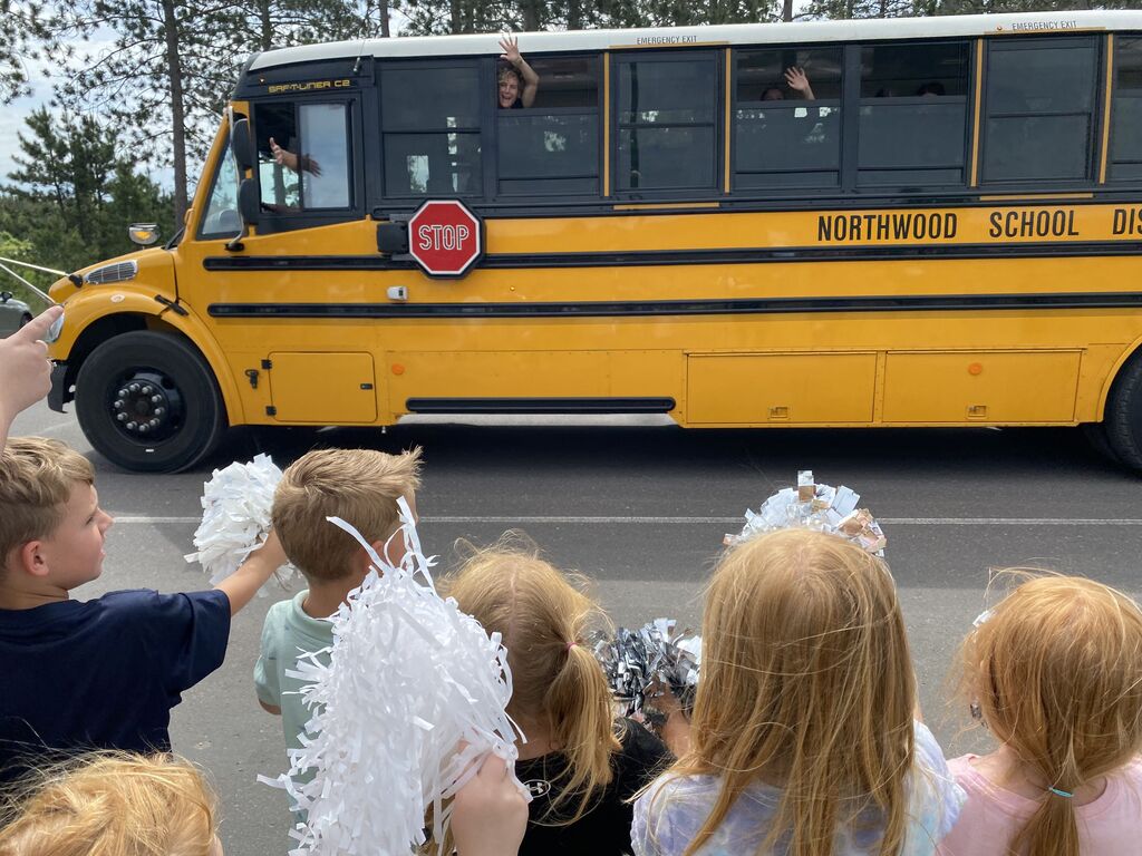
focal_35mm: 26
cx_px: 571
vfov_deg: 53.1
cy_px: 428
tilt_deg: -12.6
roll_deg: -1.6
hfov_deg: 67.3
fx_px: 858
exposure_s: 1/1808
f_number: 1.8
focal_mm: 4.25
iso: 32
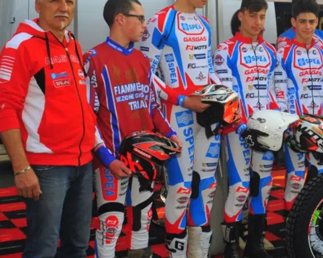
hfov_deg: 27.5
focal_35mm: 66
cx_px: 304
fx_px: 631
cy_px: 104
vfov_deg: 23.1
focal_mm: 35
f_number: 16
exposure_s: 1/200
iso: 800
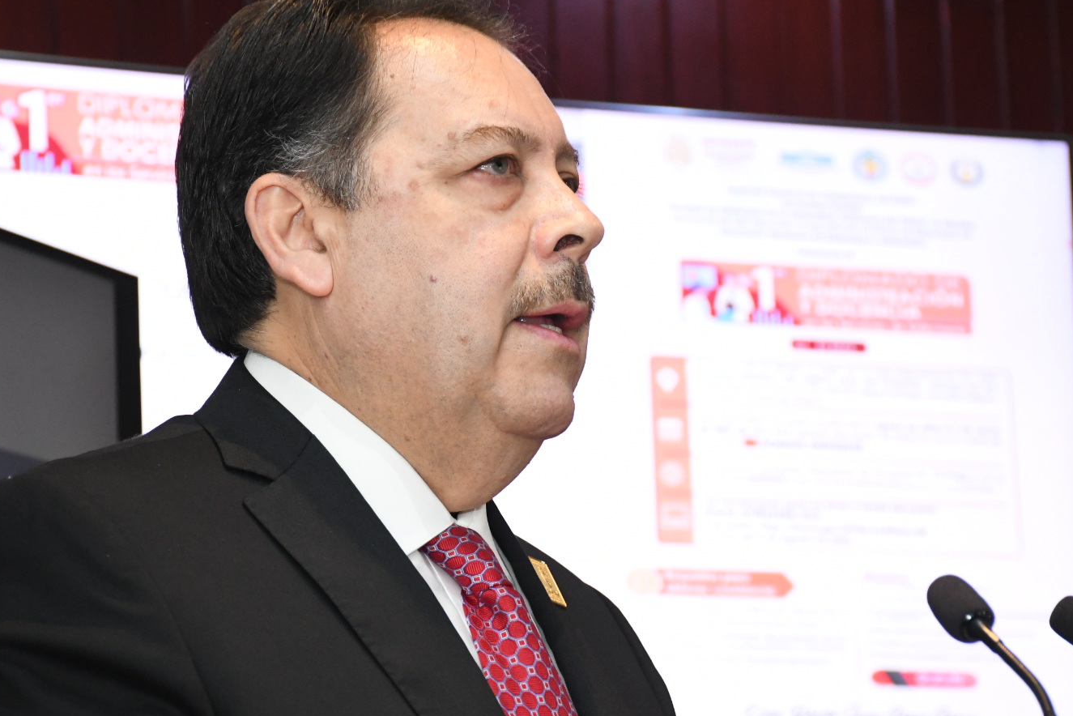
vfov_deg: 11.3
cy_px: 366
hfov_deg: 16.9
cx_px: 541
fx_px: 3607
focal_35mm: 121
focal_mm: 66
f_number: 6.3
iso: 3200
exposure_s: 1/125
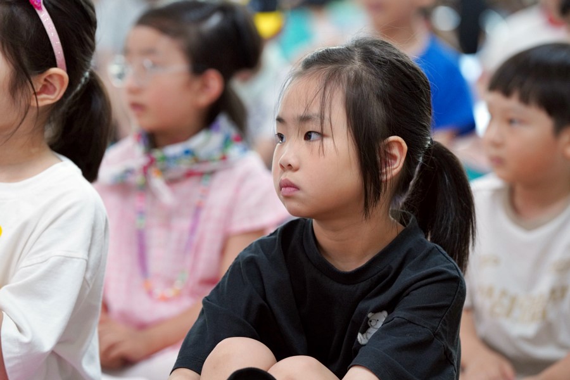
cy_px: 190
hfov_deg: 13.2
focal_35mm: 156
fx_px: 2470
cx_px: 285
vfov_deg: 8.8
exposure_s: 1/160
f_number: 4
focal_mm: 156
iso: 2500
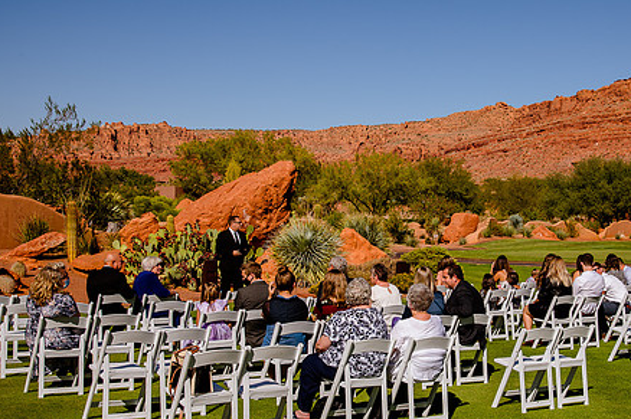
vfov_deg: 25.4
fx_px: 928
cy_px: 242
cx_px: 411
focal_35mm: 53
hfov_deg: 37.2
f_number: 11
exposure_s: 1/320
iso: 125
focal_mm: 40
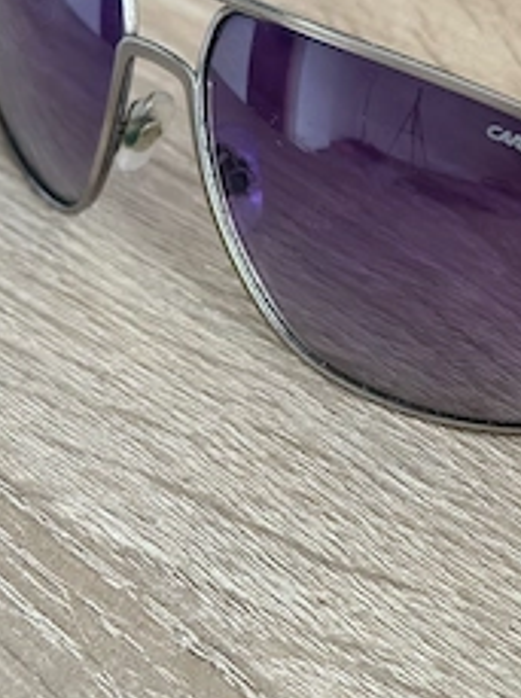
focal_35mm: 84
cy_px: 262
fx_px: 1690
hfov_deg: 17.4
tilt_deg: -35.6
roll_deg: -0.6
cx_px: 375
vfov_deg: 23.3
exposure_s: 1/40
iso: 400
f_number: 1.78
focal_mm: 6.86
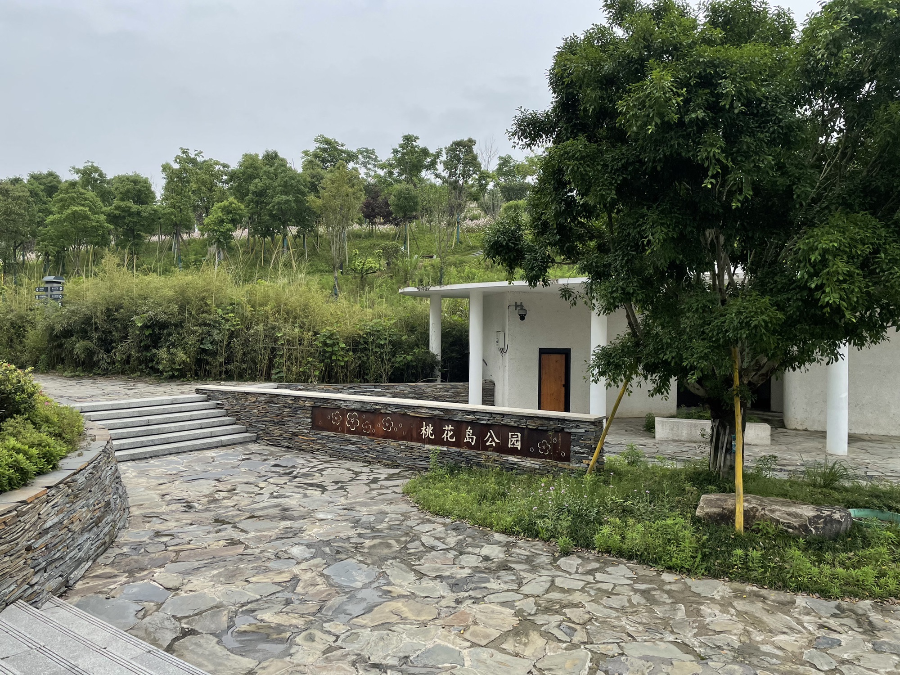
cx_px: 450
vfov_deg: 53.1
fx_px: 676
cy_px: 338
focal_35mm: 26
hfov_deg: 67.3
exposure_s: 1/5051
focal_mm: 4.2
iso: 32
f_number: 1.6
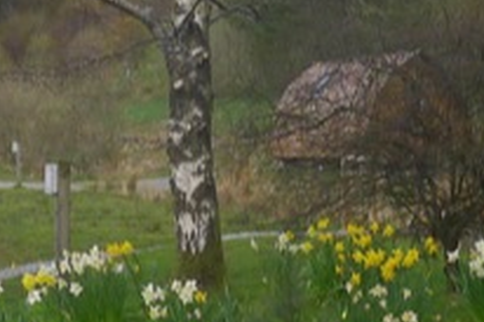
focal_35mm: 112
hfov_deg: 18.2
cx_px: 179
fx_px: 1505
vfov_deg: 12.2
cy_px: 99
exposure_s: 1/500
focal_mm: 5.1
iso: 80
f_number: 3.5
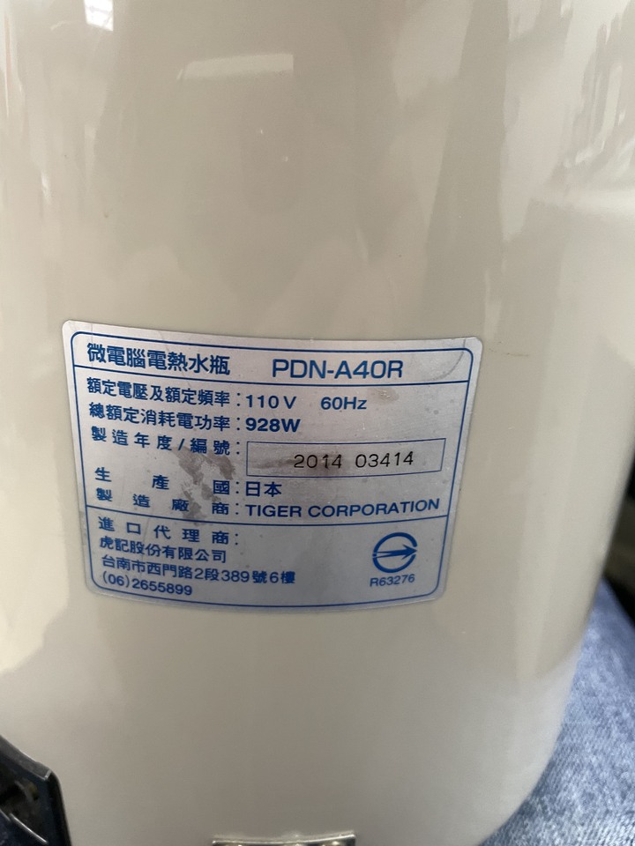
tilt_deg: -33.9
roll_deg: +0.3
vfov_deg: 67.3
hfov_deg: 53.1
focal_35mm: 26
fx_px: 636
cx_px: 318
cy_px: 423
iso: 200
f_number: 1.6
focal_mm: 4.2
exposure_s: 1/60
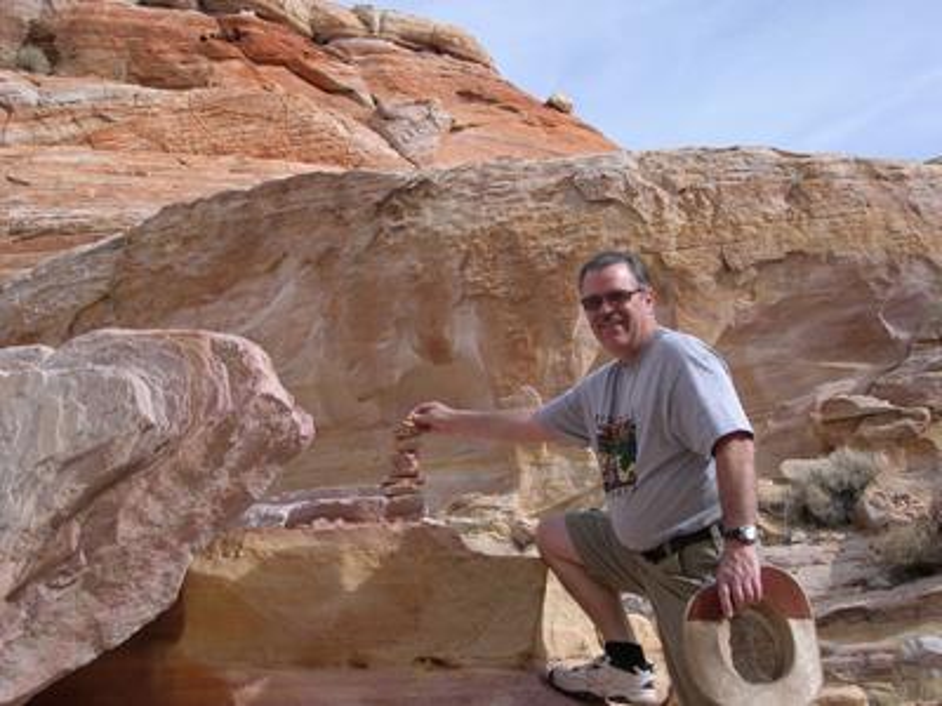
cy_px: 353
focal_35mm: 52
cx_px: 471
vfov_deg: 28.0
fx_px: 1415
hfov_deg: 36.8
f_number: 8.8
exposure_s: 1/143
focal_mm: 11.1
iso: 100
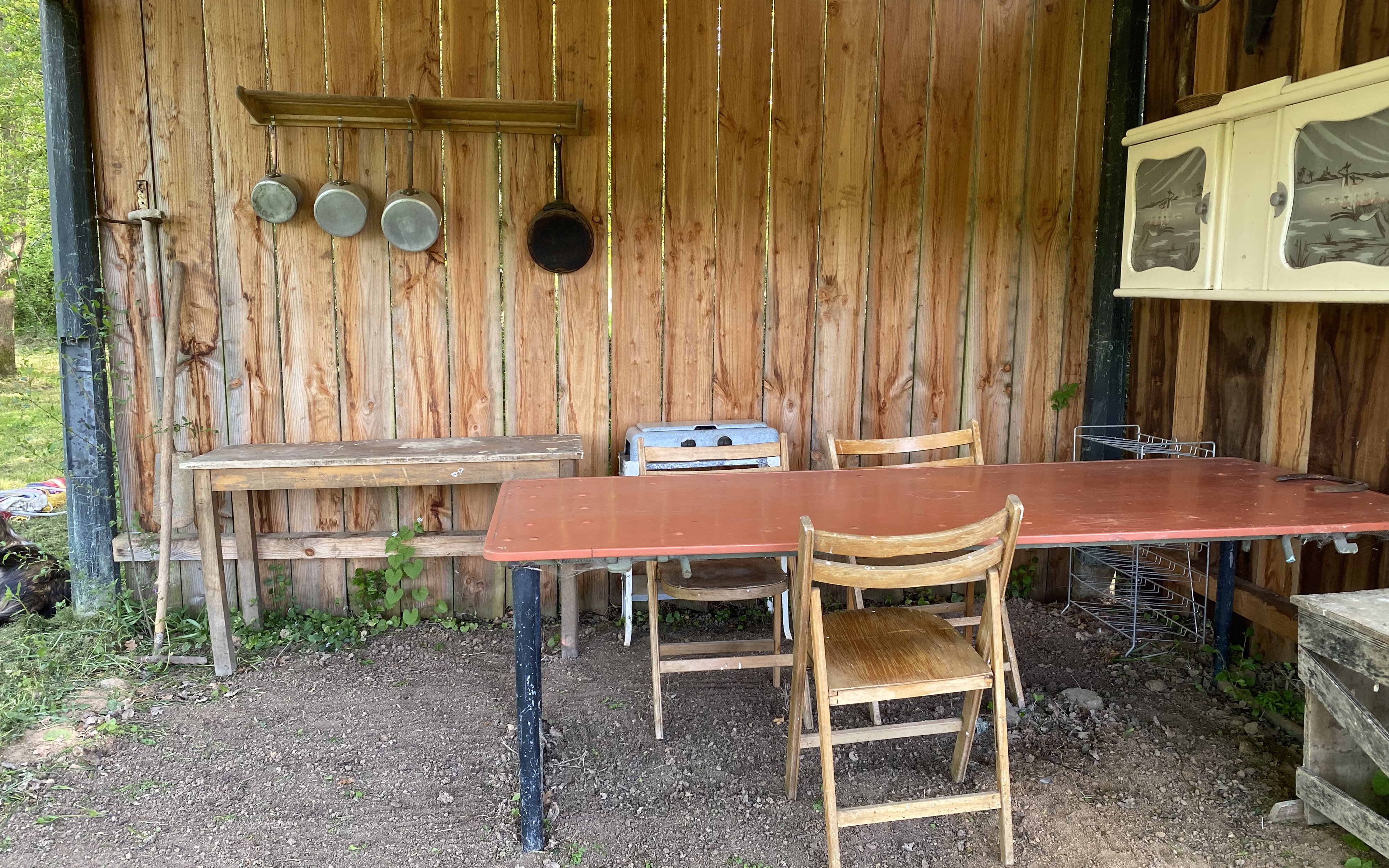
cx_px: 698
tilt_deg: -10.4
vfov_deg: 44.5
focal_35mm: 28
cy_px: 449
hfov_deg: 66.5
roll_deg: -0.2
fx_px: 1060
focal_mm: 4.25
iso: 80
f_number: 1.8
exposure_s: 1/122
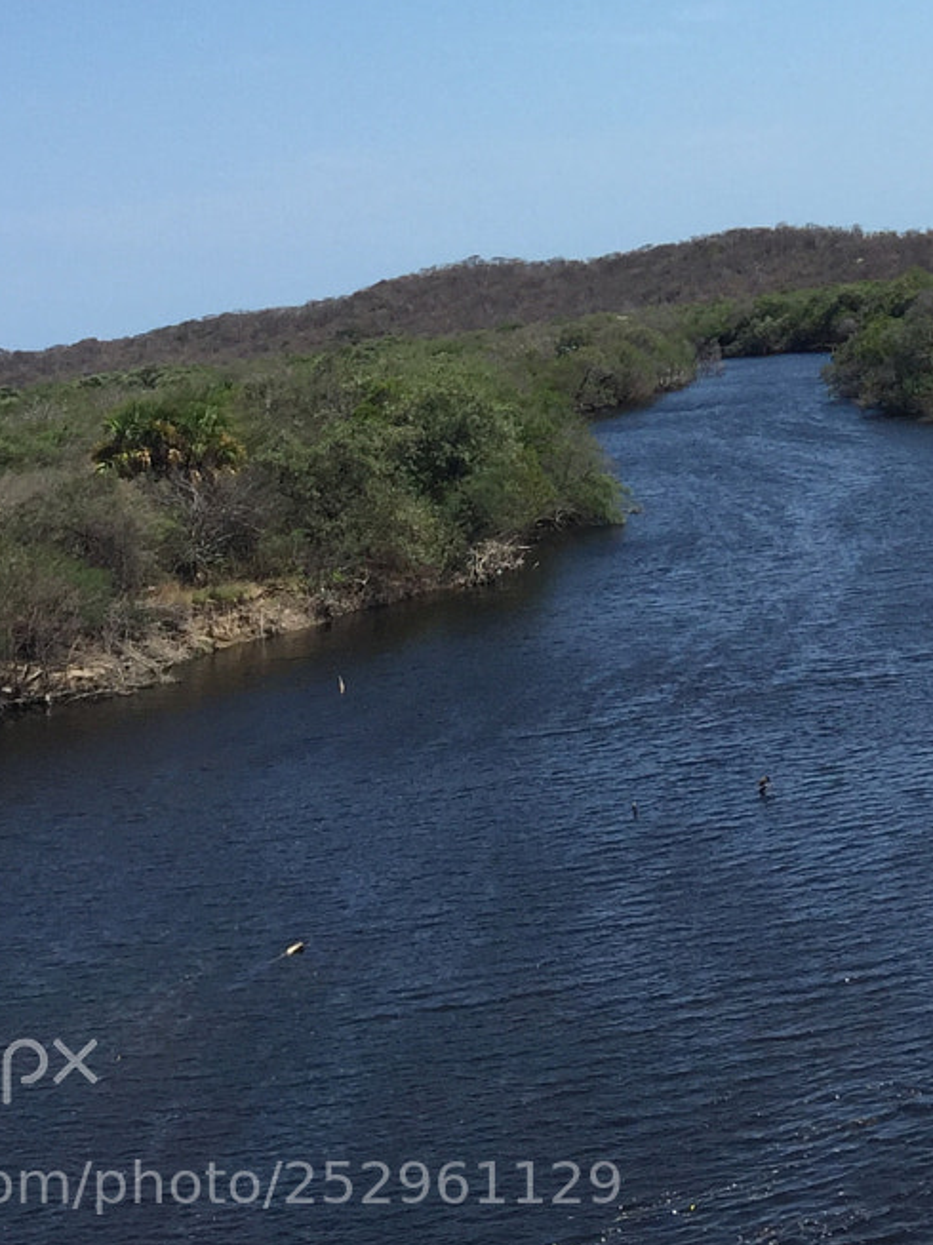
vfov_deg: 25.1
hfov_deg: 20.4
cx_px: 767
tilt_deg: +7.5
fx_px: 2553
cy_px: -190
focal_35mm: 71
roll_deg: +5.4
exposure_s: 1/2639
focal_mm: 4.15
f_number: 2.2
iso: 32
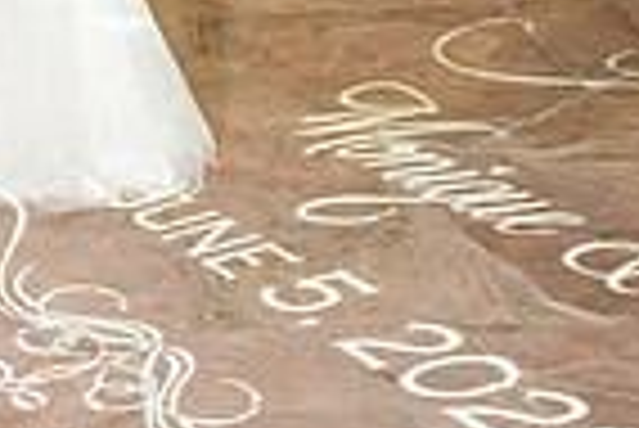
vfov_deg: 12.3
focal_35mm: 98
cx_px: -189
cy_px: -430
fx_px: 1741
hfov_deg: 19.2
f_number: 2.8
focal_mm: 24
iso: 1250
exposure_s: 1/125
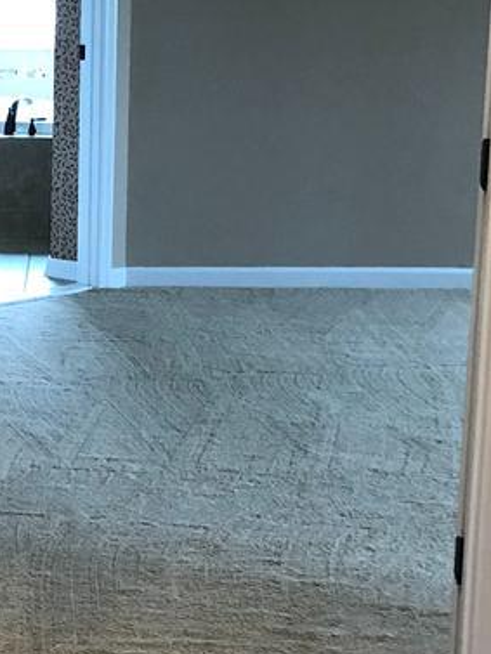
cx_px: -5
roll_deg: +0.2
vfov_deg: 17.2
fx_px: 2155
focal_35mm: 114
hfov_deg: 12.8
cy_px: 496
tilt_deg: -14.2
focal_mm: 4
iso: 50
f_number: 1.8
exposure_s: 1/15
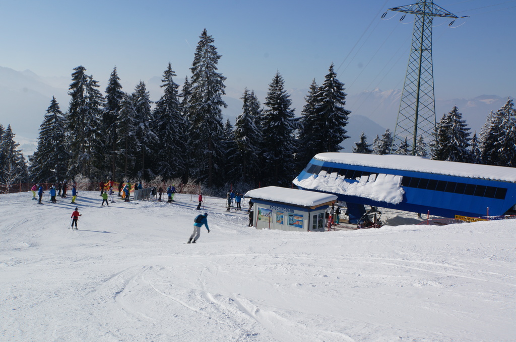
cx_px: 258
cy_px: 171
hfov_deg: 46.9
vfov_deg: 32.1
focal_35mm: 42
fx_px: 595
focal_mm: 27.7
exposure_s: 1/160
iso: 100
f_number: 16
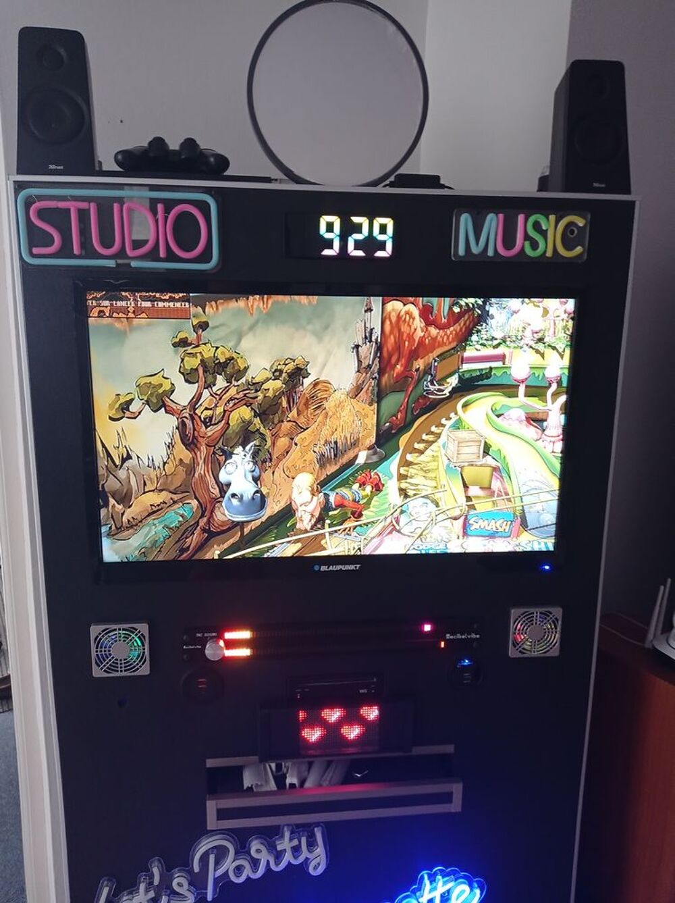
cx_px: 338
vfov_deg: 63.5
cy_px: 452
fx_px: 729
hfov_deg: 49.7
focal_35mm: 28
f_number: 1.79
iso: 375
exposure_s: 1/33.3
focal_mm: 4.74
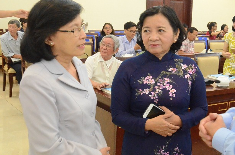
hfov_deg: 35.6
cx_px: 171
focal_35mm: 55
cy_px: 65
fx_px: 358
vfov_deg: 24.5
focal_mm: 22
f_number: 6.3
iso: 6400
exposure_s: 1/160
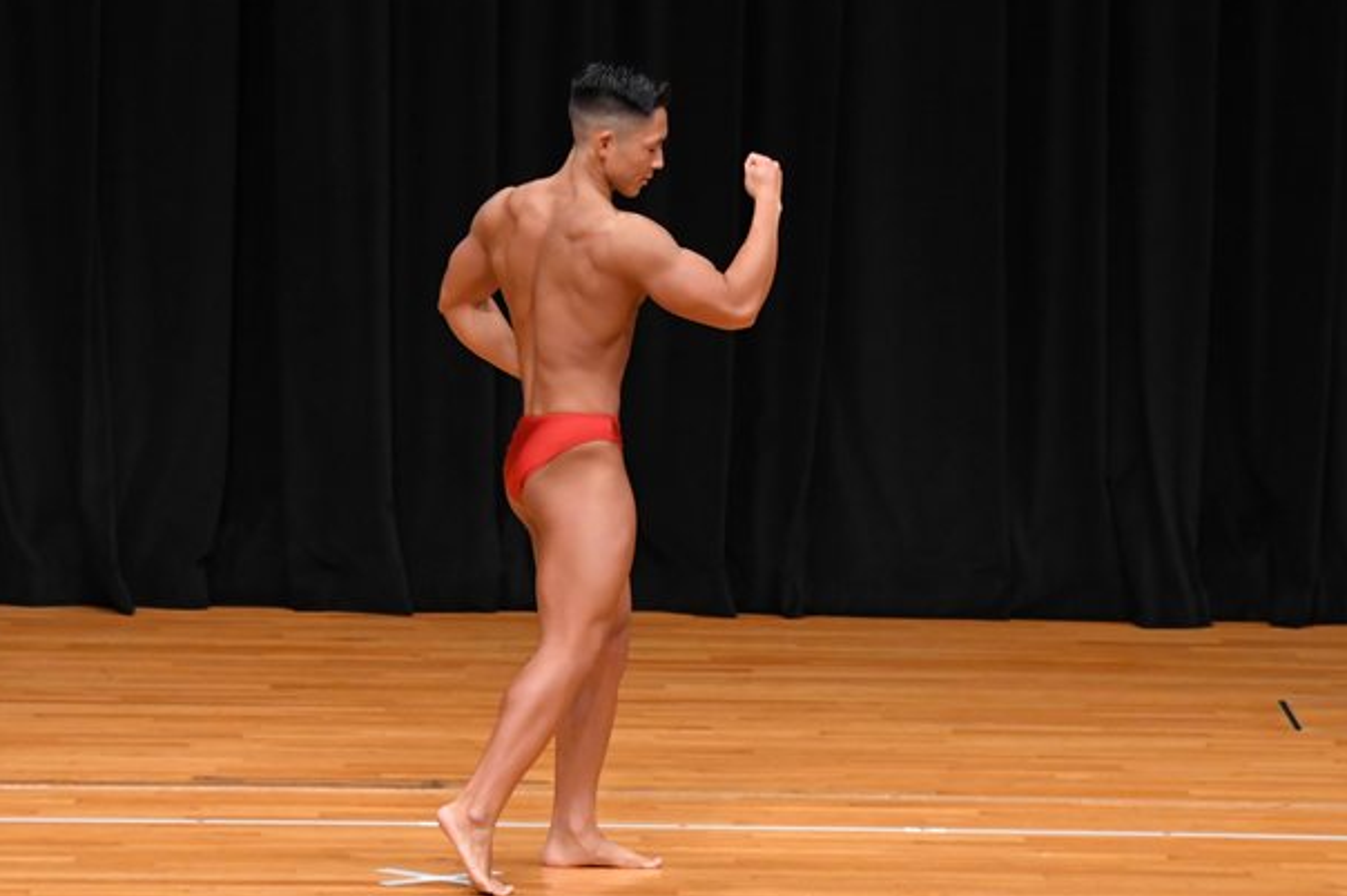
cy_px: 421
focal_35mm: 308
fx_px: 11518
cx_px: 626
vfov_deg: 4.5
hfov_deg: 6.7
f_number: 5.6
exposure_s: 1/400
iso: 3200
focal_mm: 160
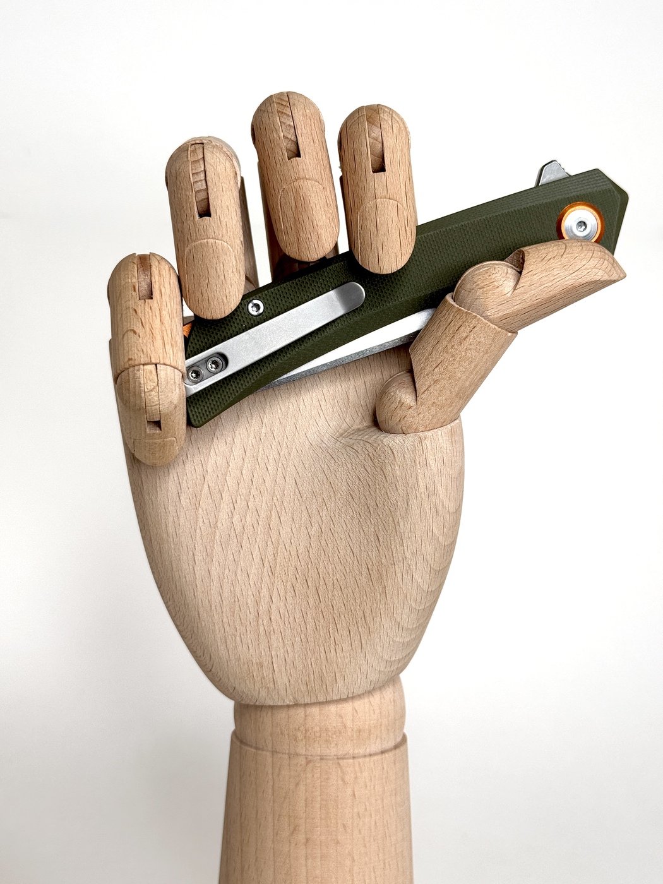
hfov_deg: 30.3
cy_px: 442
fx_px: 1226
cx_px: 332
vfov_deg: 39.7
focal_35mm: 48
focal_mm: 6.76
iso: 64
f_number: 1.78
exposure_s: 1/379
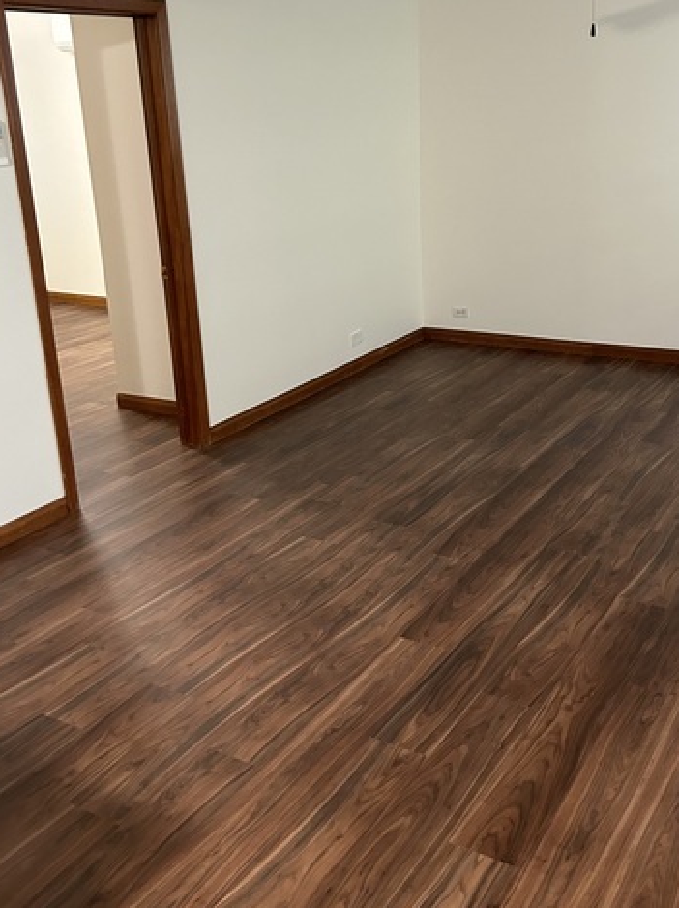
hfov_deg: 38.4
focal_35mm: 37
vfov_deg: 49.9
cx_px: 426
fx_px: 969
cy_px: 363
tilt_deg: -14.3
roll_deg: +1.7
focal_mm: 5.7
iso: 320
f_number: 1.5
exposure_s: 1/60
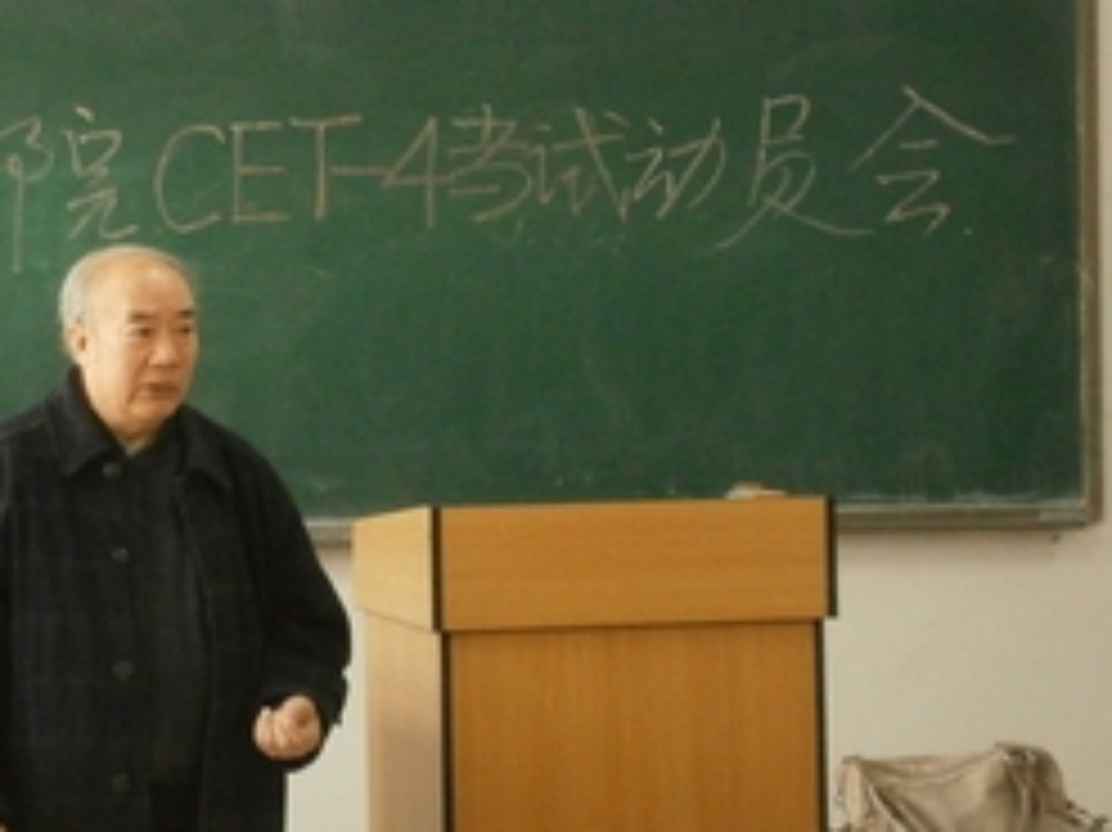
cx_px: 194
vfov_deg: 11.9
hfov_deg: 15.8
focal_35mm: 124
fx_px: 3981
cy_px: 290
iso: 800
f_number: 4.4
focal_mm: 13
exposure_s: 1/100
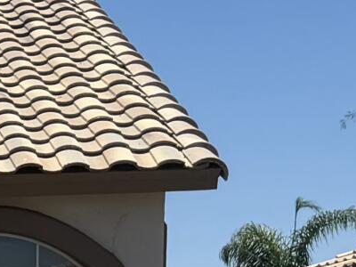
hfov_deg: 8.7
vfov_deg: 8.0
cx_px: -768
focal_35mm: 180
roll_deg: -1.2
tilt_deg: -1.1
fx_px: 1851
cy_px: 474
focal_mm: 6.76
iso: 80
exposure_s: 1/6711
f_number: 1.78
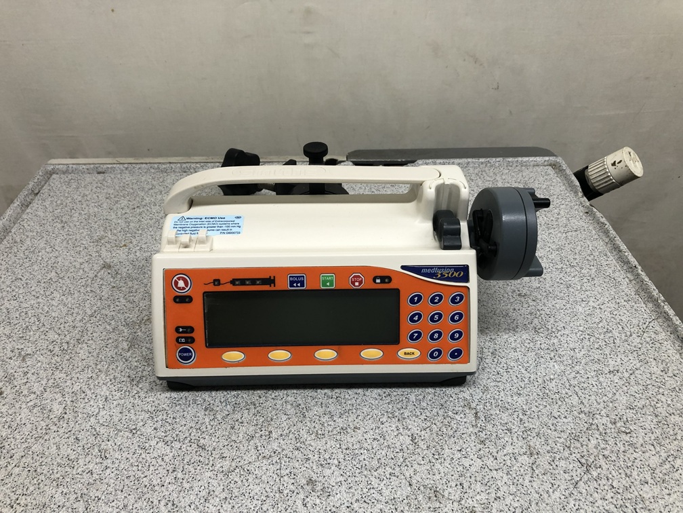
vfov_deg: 49.7
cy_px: 256
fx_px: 552
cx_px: 342
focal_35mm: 28
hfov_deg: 63.4
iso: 20
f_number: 1.8
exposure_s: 1/40
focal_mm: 3.99
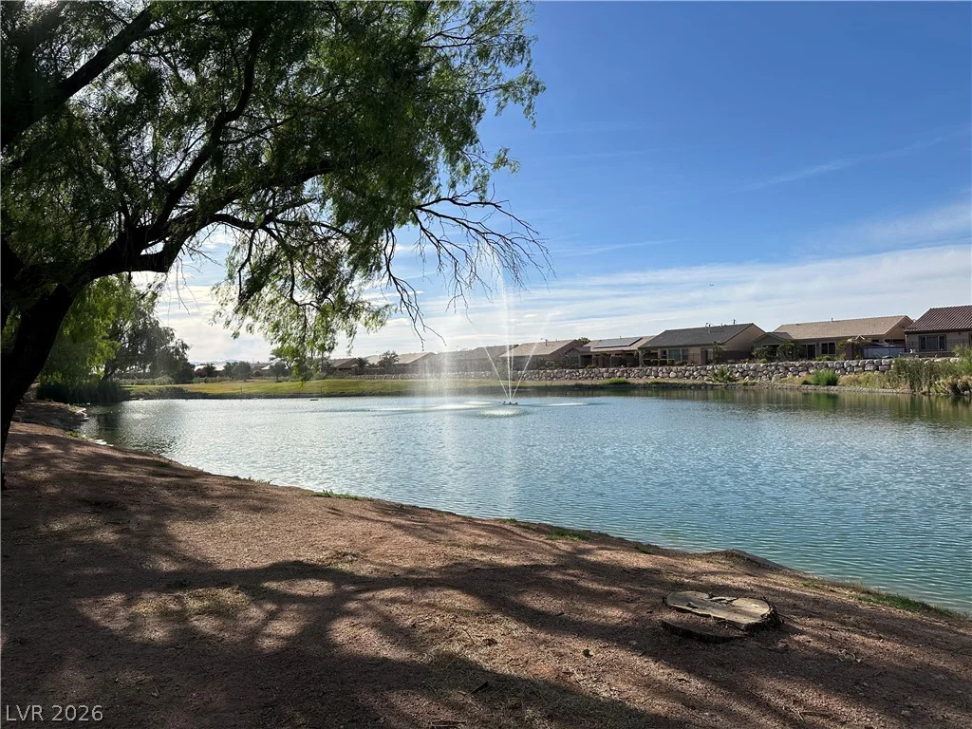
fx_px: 674
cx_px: 486
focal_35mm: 24
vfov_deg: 56.8
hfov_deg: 71.6
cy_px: 364
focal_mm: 6.86
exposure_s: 1/7576
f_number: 1.78
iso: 80
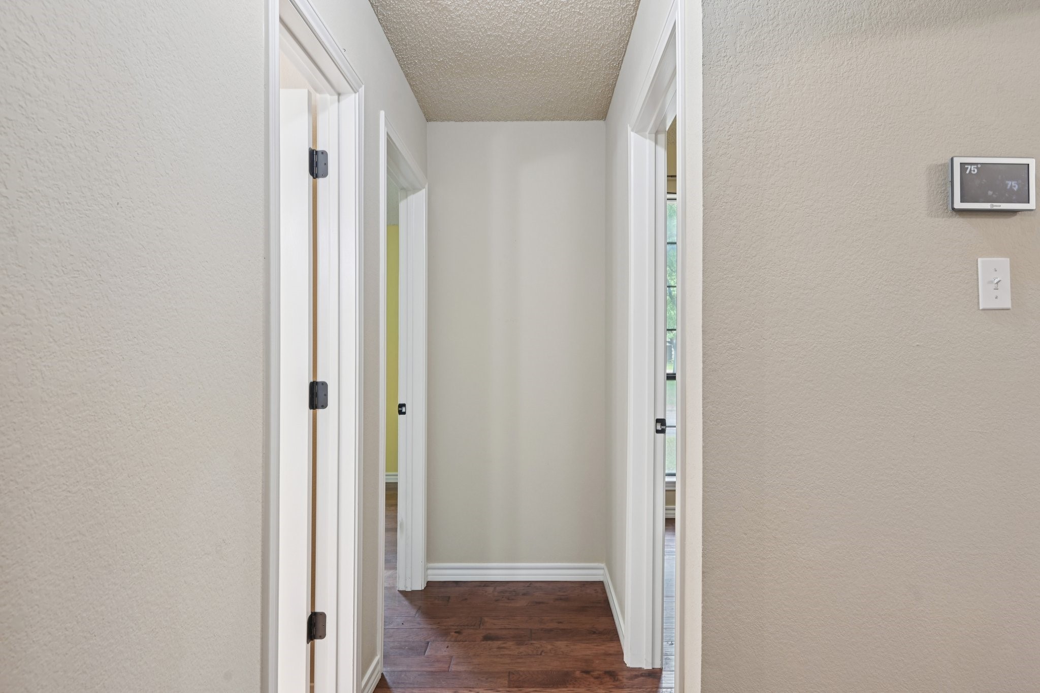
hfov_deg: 78.6
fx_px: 635
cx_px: 520
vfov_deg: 57.2
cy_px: 346
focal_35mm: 22
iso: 400
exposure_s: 1/8
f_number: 8
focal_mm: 22
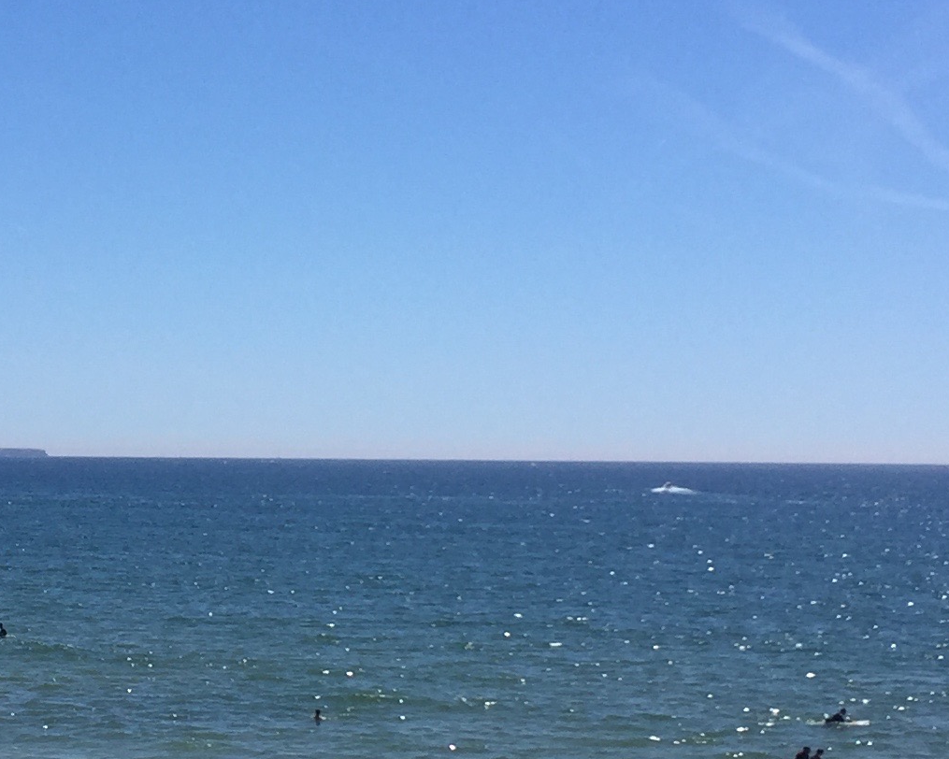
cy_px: 408
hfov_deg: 20.8
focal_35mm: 91
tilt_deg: +2.4
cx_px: 183
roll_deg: -0.4
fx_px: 2556
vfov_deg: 16.9
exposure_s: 1/3597
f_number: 2.2
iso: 32
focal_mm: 4.15
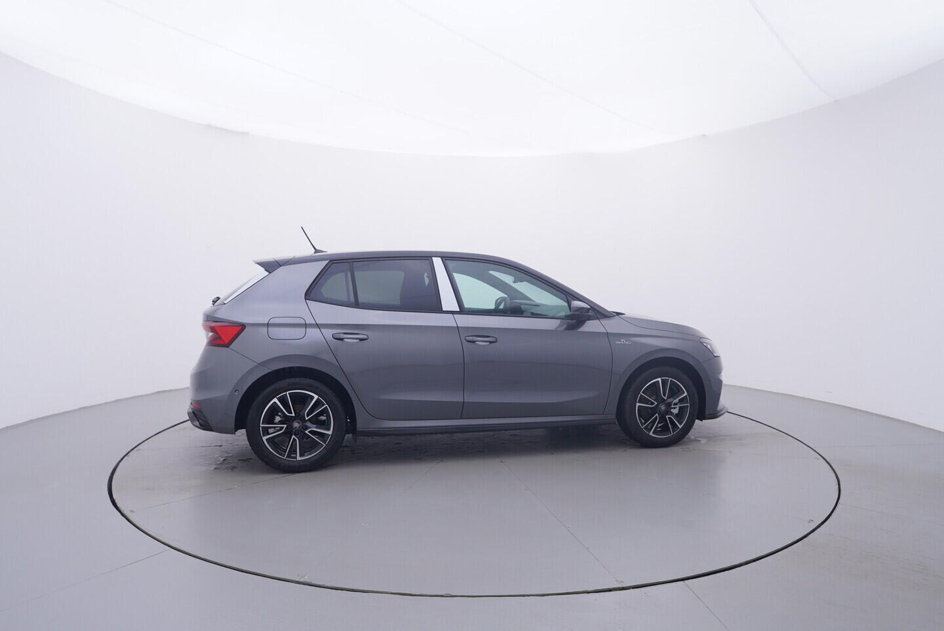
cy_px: 316
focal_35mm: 22
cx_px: 472
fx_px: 590
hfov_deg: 77.3
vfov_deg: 56.2
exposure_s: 1/80
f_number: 5
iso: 200
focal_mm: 15
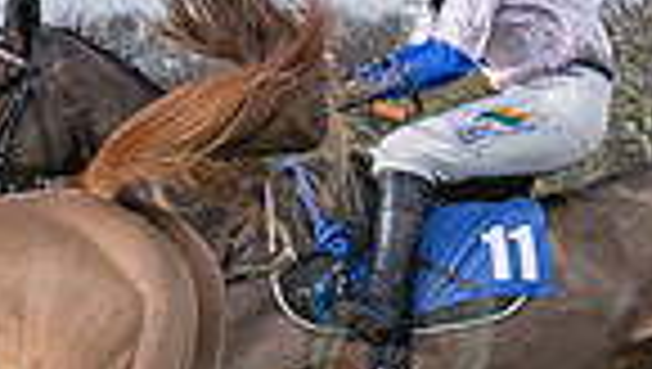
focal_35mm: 307
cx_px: -583
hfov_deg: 6.8
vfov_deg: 3.9
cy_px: 784
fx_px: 5314
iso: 400
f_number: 4
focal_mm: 35
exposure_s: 1/1600
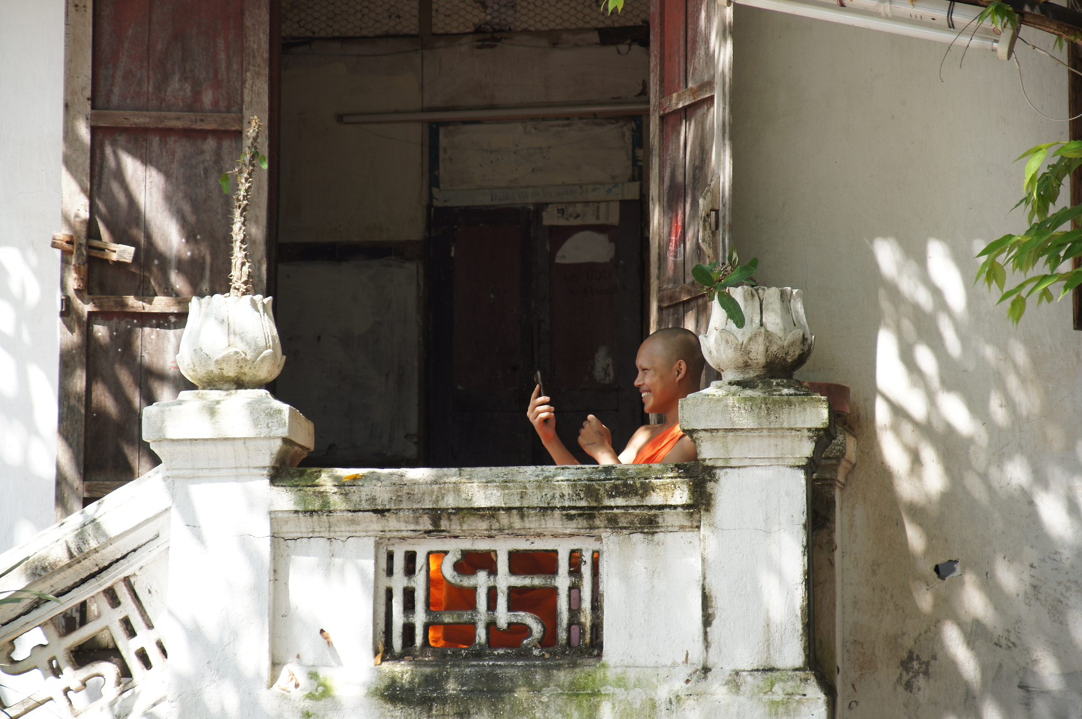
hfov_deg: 17.1
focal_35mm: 120
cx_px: 541
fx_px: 3603
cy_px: 360
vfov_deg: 11.4
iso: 100
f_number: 4.5
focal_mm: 80
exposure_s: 1/125
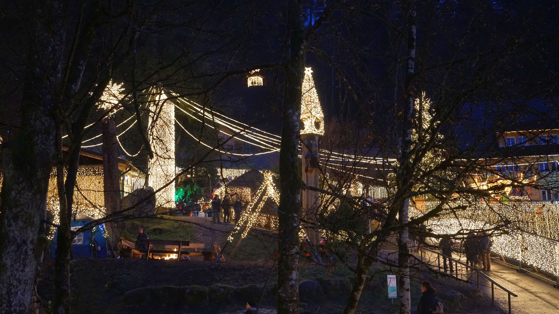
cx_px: 281
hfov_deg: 45.5
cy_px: 173
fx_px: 667
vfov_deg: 26.5
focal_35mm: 45
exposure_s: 1/40
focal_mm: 42
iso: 6400
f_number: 4
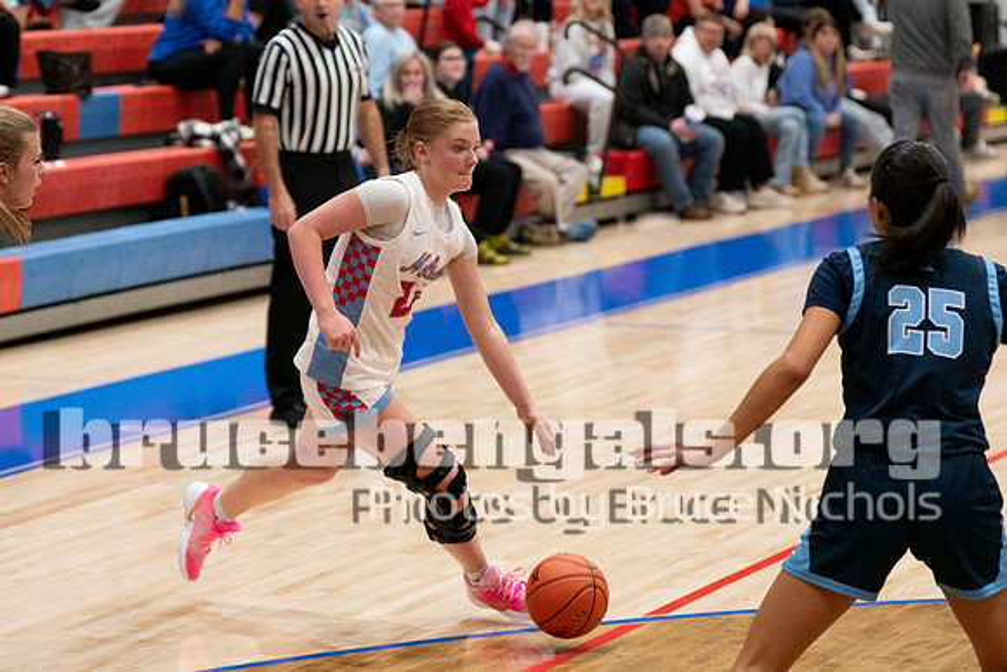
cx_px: 430
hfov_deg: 15.1
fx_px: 3794
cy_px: 258
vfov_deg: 10.1
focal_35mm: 136
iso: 5000
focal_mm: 91
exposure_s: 1/1000
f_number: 2.8
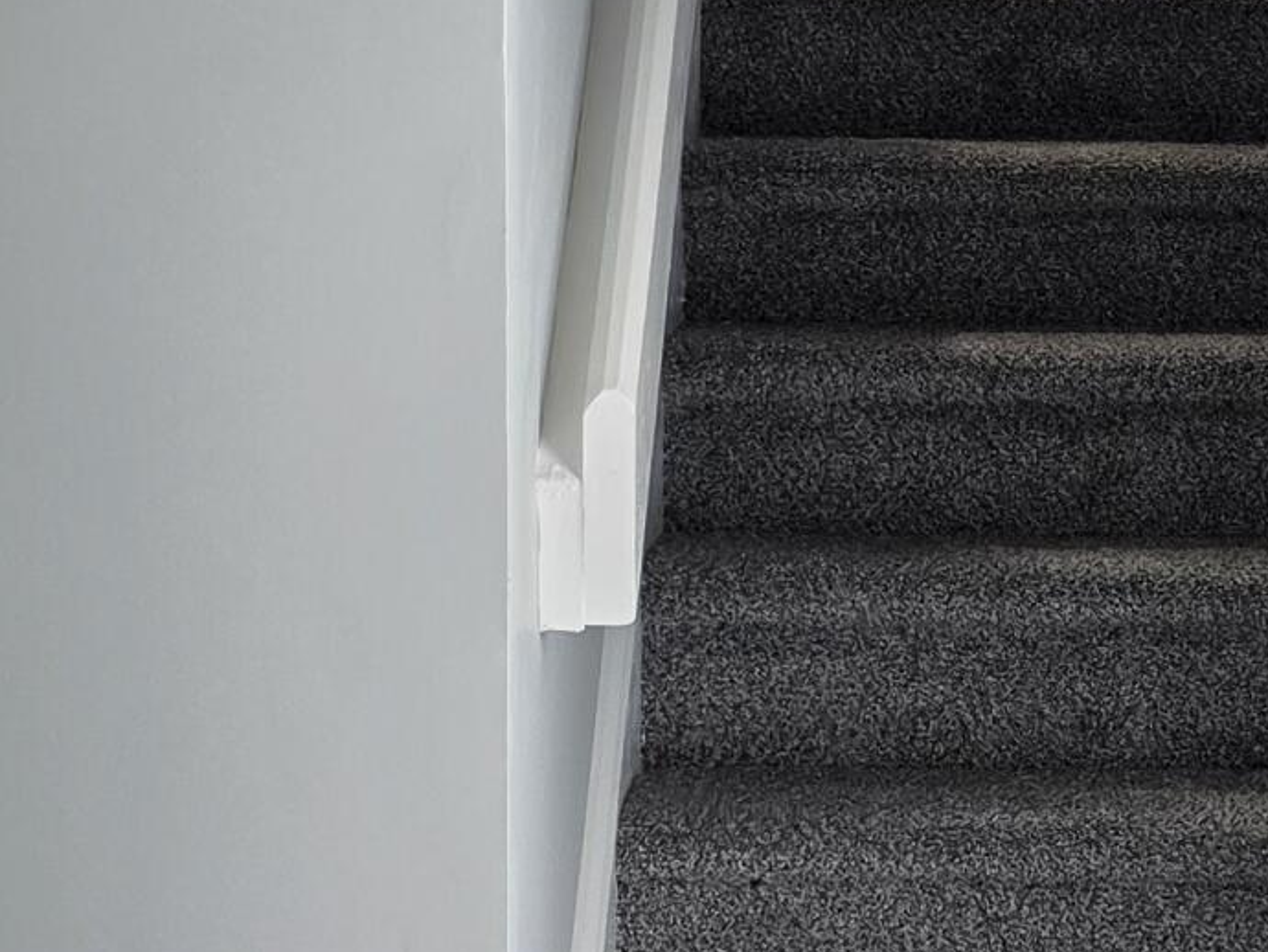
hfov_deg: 19.4
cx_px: 1036
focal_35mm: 100
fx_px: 3664
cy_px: 222
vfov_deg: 14.7
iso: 200
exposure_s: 1/180
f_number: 1.7
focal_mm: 6.3
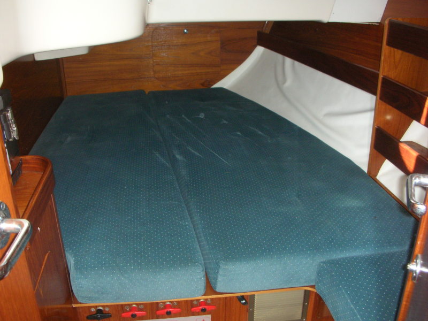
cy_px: 160
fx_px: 433
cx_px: 214
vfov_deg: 40.7
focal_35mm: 35
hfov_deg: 52.6
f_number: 3
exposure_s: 1/60.1
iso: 162
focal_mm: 5.8
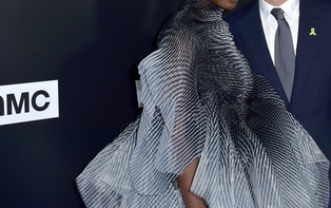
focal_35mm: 70
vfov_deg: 18.6
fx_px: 632
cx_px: 236
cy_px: 58
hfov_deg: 29.0
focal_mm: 48
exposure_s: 1/200
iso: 400
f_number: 5.6
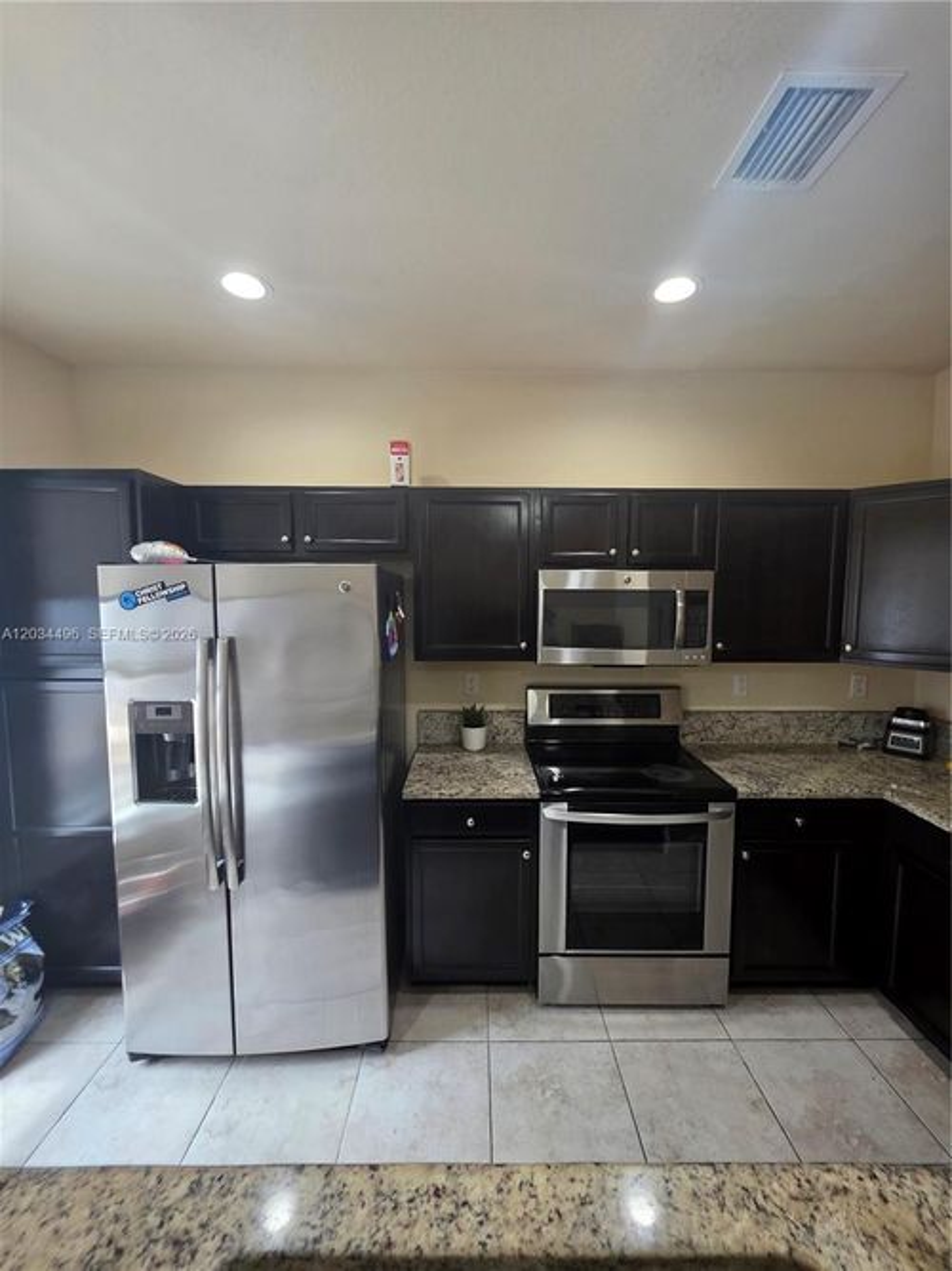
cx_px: 476
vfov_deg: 106.2
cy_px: 636
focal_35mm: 13
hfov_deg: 89.9
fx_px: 477
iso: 200
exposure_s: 1/120
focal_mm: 2.2
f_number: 1.9
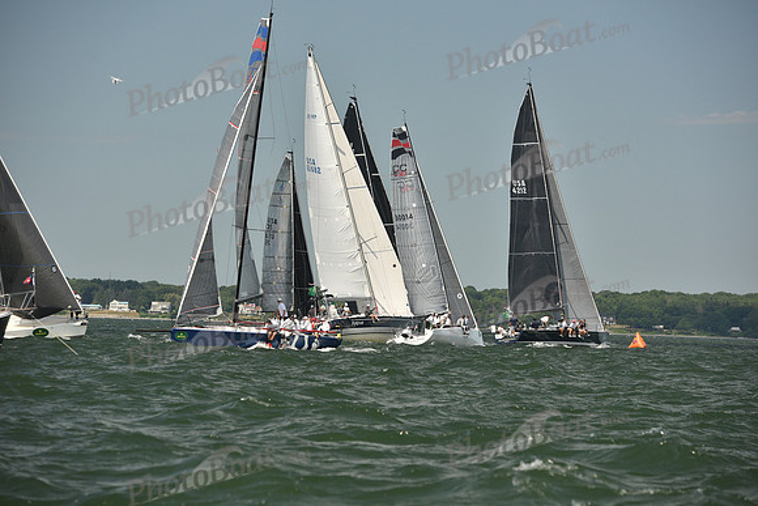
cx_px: 379
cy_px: 253
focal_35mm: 150
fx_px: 3159
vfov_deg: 9.2
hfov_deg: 13.7
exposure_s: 1/1000
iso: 320
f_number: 5.6
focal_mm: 150
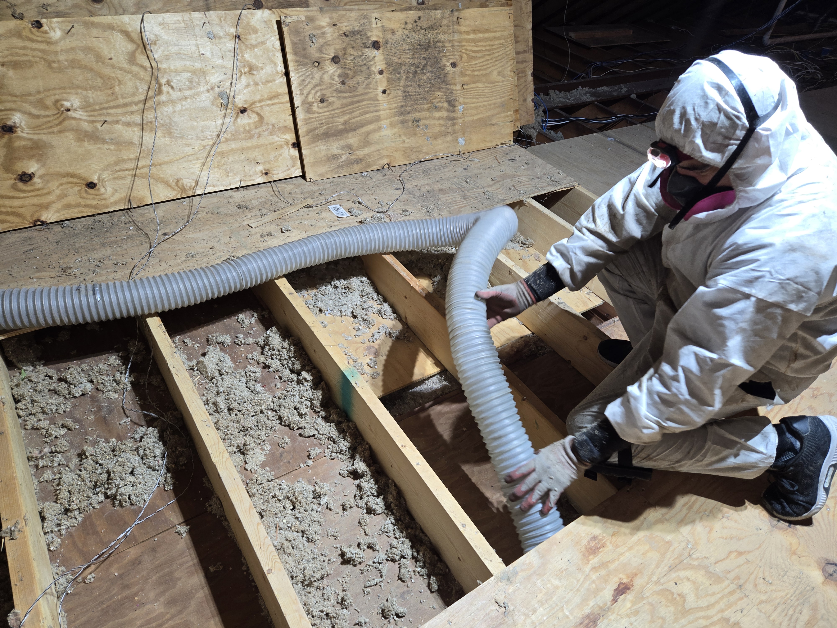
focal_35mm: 23
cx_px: 418
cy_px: 314
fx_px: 556
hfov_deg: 73.9
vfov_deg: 58.9
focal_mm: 5.4
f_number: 1.8
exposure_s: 1/27.4
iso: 100
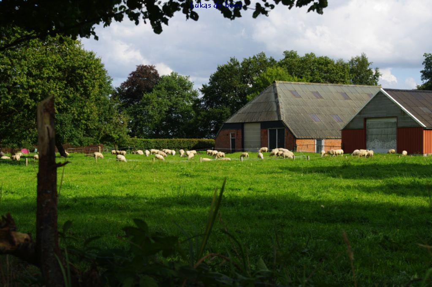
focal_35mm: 68
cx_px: 216
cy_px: 144
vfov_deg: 20.1
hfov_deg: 29.9
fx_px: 809
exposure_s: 1/125
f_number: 10
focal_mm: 45
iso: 100
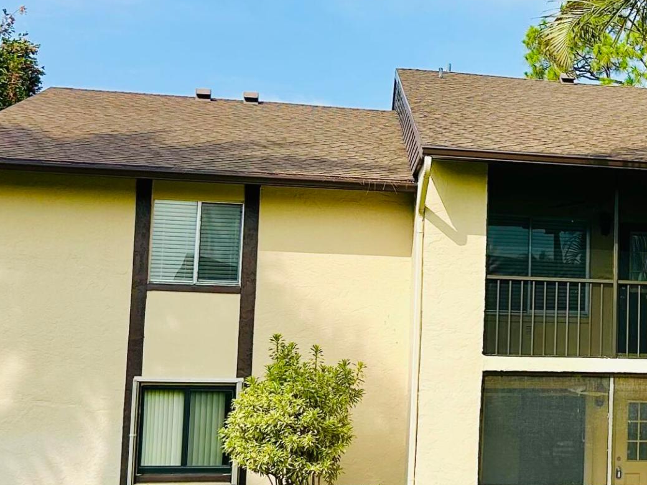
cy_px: 264
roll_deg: -0.5
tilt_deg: +5.8
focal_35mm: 72
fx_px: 1346
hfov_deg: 25.1
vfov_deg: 20.4
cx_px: 712
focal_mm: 5.7
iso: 50
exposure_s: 1/3460
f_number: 1.5
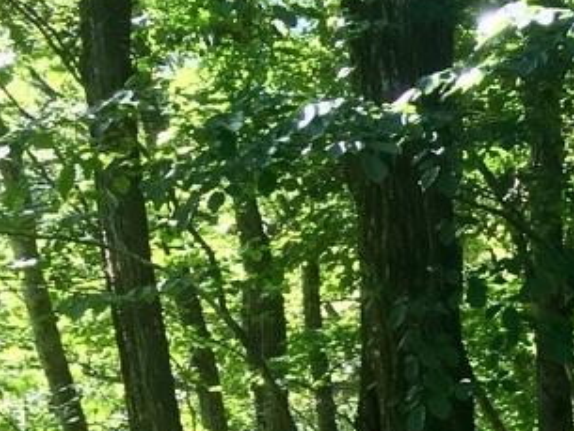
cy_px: 734
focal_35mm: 114
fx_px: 1891
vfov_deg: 12.1
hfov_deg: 14.5
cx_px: 1118
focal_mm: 4.15
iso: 32
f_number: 2.2
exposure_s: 1/120
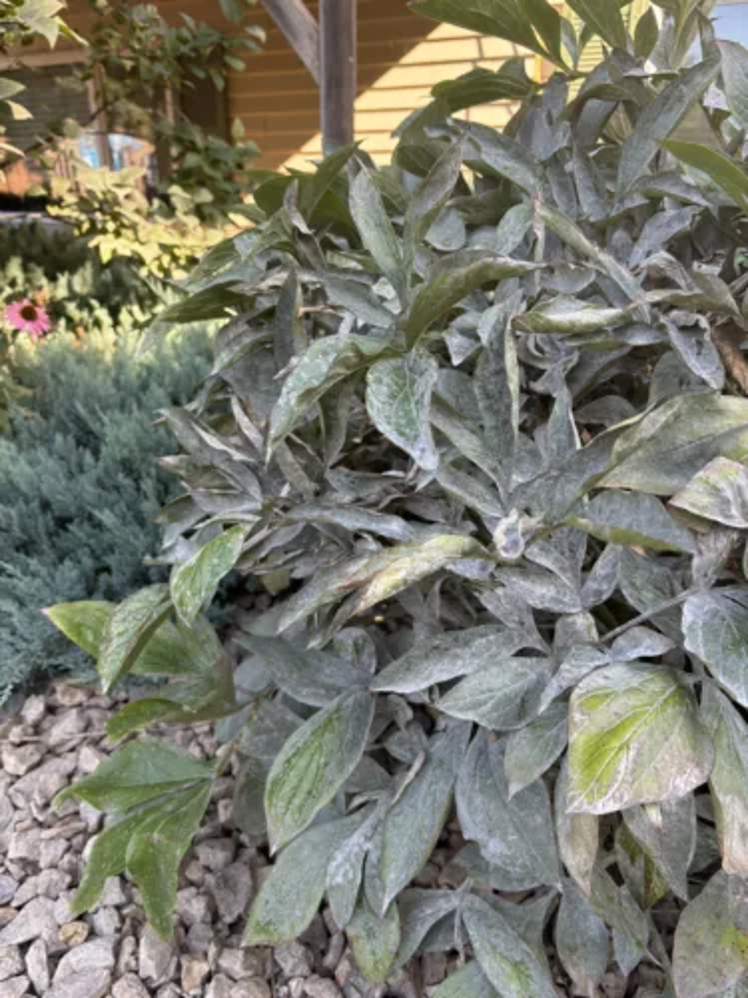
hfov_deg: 53.1
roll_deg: -0.4
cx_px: 374
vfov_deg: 67.3
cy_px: 499
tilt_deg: -19.9
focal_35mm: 26
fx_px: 749
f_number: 1.6
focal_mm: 5.96
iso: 80
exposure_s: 1/241
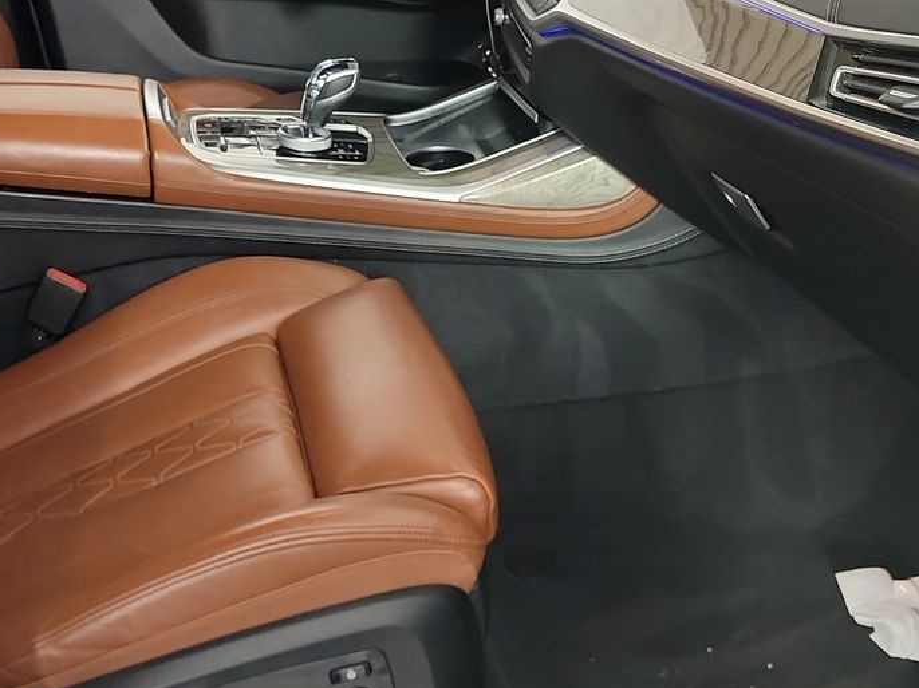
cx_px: 257
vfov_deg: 26.0
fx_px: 1486
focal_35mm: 56
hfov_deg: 33.8
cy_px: 245
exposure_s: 1/59
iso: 442
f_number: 1.8
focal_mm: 6.7
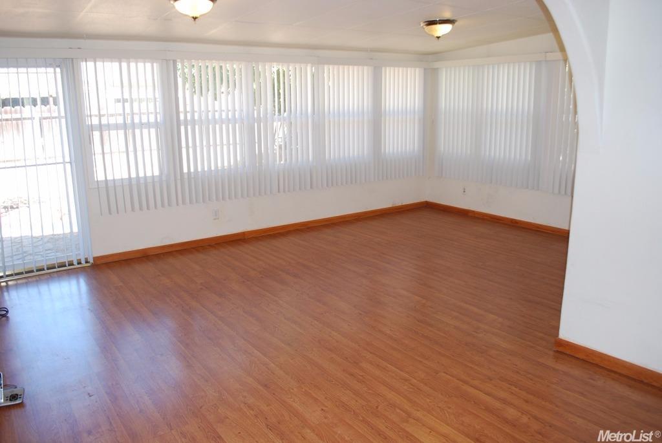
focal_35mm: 27
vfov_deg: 48.0
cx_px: 331
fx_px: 497
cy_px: 222
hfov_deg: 67.3
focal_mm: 18
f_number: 3.5
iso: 200
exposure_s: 1/60
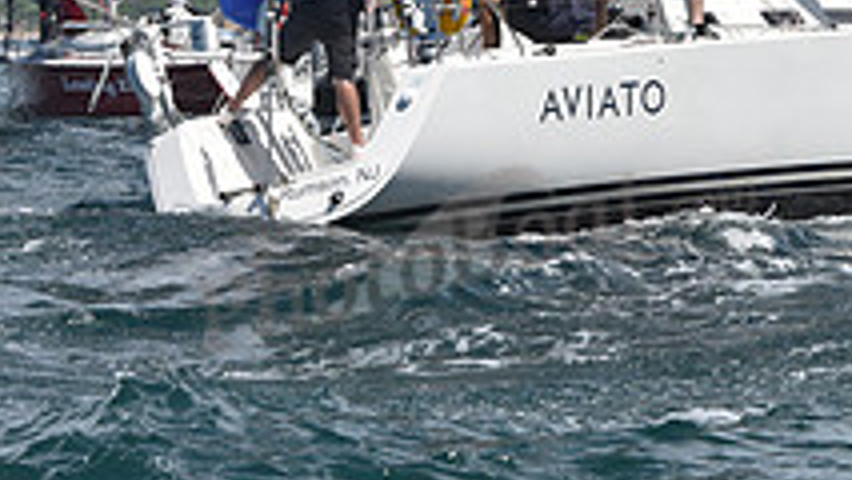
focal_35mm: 319
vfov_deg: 3.8
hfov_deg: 6.7
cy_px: -14
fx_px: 7209
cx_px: 968
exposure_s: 1/800
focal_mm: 112
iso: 250
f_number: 10
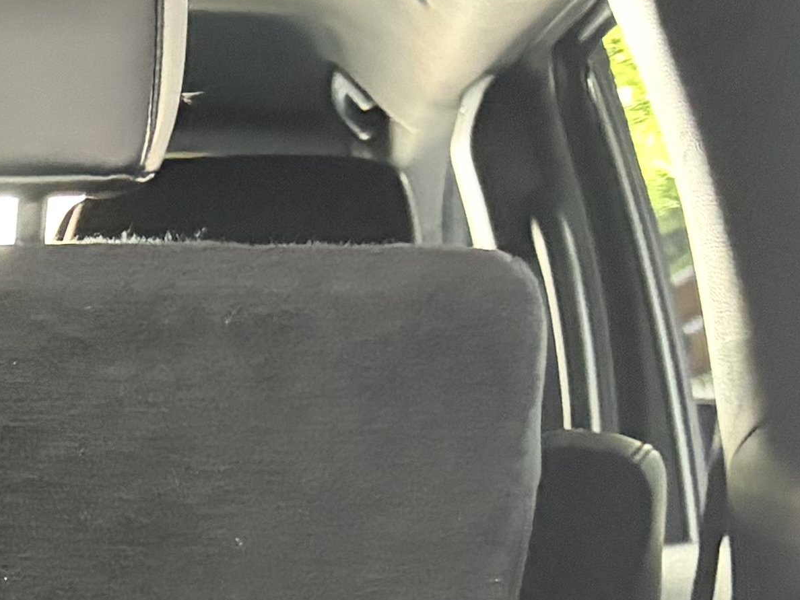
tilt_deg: -11.1
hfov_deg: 13.3
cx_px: -864
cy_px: 1007
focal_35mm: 125
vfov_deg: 11.2
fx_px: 2889
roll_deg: -1.4
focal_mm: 5.96
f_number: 1.6
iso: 500
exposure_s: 1/30
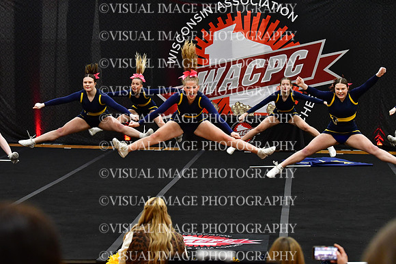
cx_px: 198
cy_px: 132
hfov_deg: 19.5
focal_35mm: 105
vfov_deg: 13.0
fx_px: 1155
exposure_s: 1/500
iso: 4000
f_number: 4
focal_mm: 70
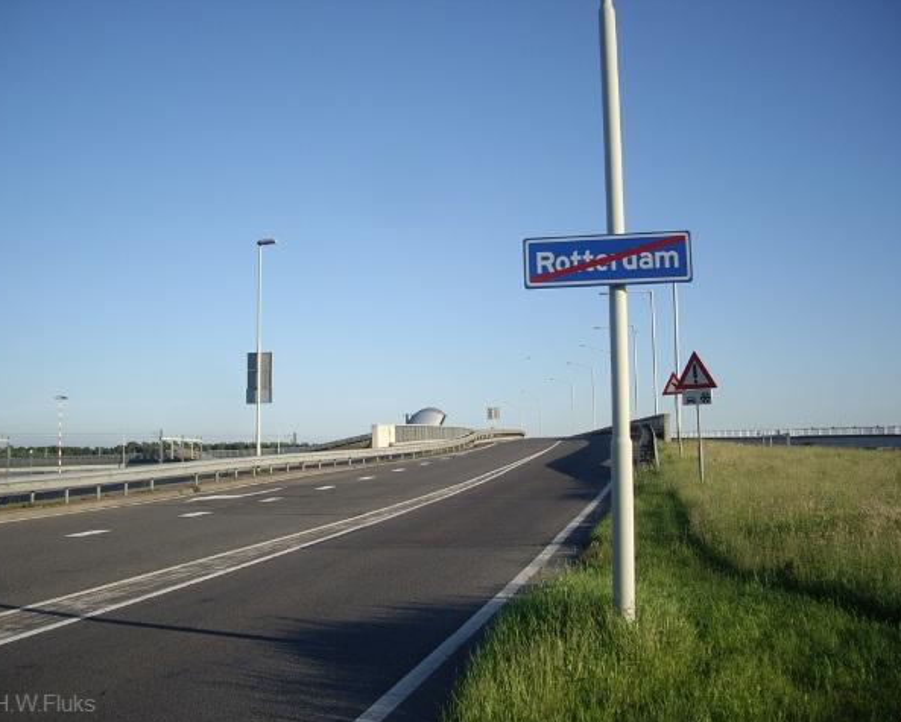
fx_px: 1067
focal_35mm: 40
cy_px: 362
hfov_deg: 45.8
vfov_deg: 37.4
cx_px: 445
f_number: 2.8
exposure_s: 1/640
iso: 64
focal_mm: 7.9
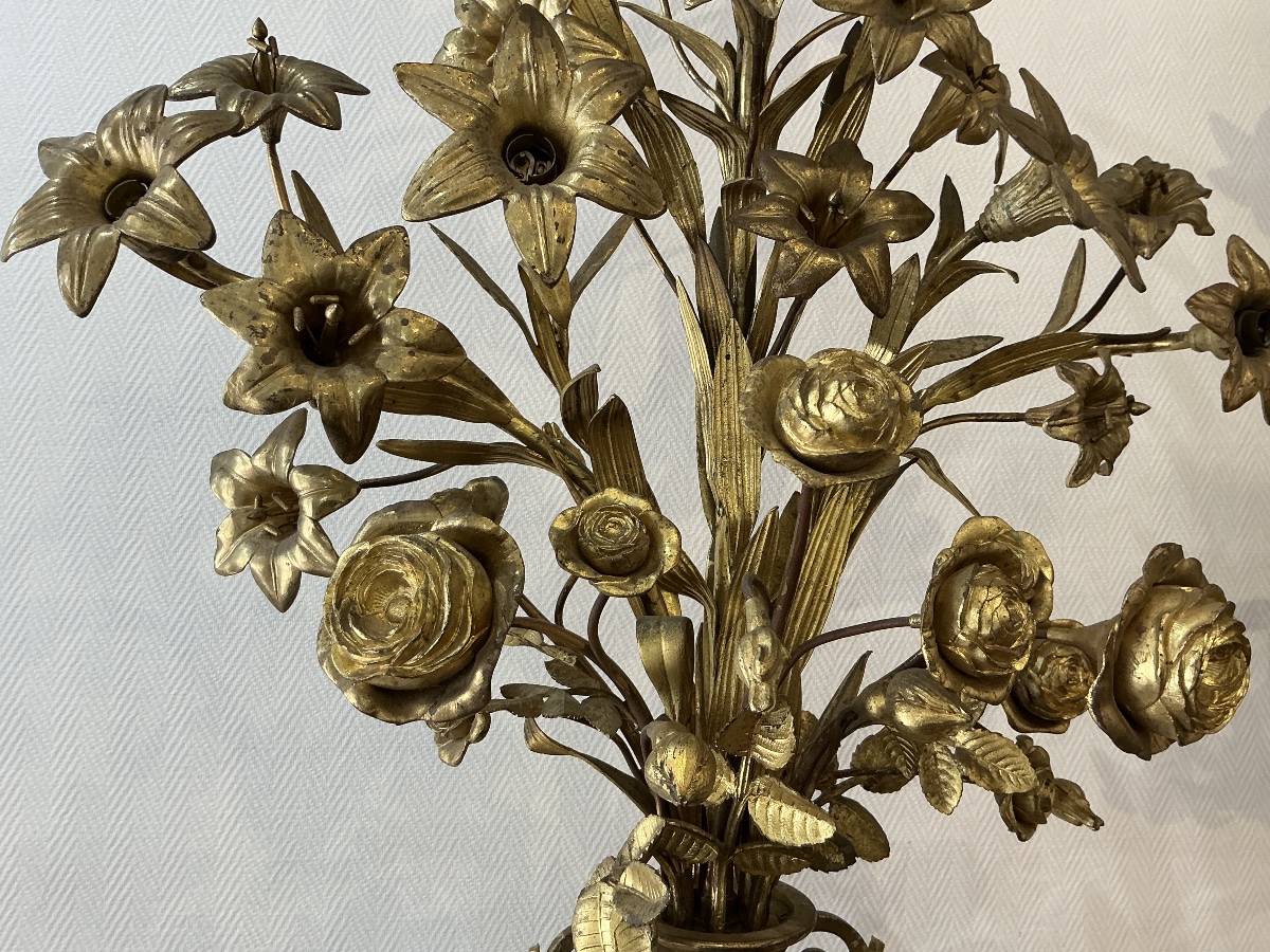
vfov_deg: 49.7
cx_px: 635
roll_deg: -1.1
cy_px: 476
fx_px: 1027
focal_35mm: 28
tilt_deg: +2.6
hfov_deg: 63.4
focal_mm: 3
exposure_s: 1/50
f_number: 1.8
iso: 64
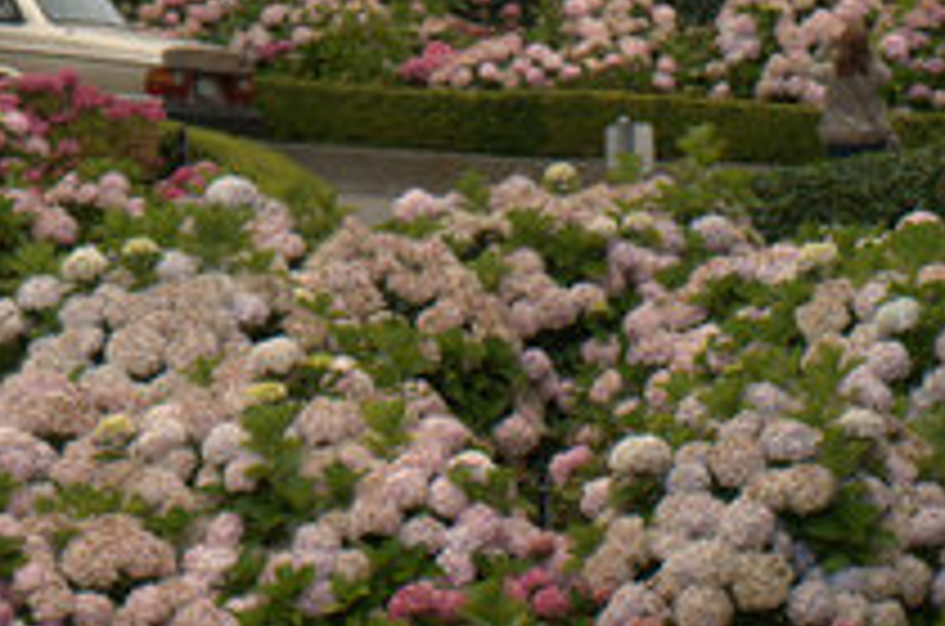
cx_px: 958
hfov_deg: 8.1
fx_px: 6600
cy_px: -88
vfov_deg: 5.4
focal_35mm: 252
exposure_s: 1/320
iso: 200
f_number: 6.3
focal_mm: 44
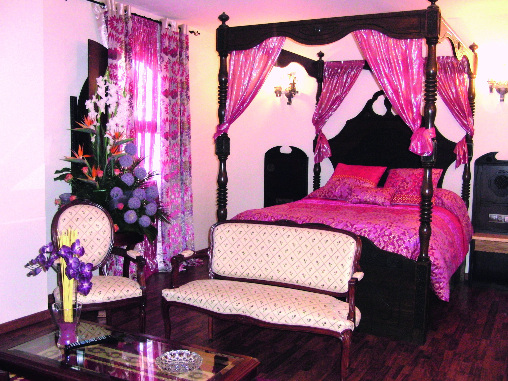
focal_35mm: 37
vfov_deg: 38.7
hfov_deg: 50.1
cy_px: 190
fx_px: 543
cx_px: 254
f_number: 3.6
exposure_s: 1/50
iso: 400
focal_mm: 6.42
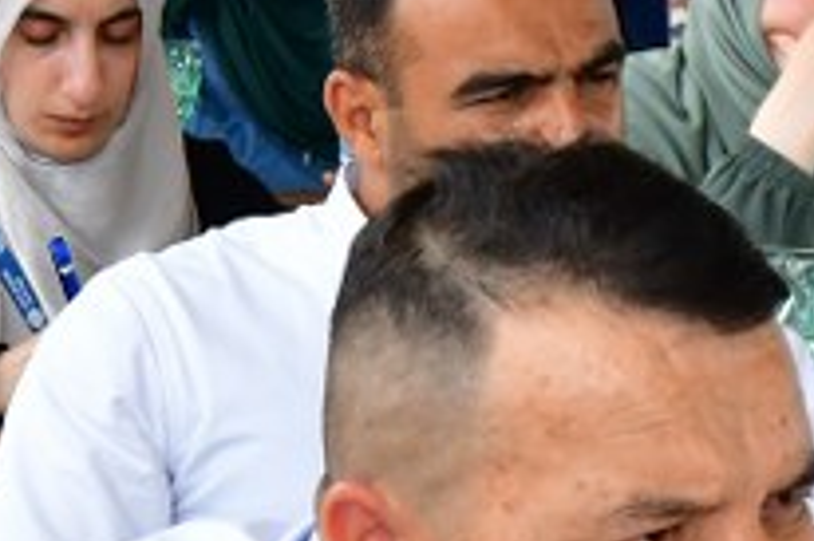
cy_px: -235
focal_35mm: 388
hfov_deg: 5.2
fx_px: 8766
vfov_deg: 3.5
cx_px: -877
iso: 1250
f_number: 10
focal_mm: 52
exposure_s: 1/400
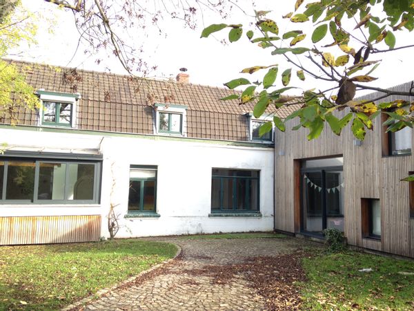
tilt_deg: +4.0
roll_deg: -0.7
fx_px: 395
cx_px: 207
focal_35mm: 33
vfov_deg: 42.9
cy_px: 156
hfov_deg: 55.4
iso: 50
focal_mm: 4.12
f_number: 2.4
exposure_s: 1/152
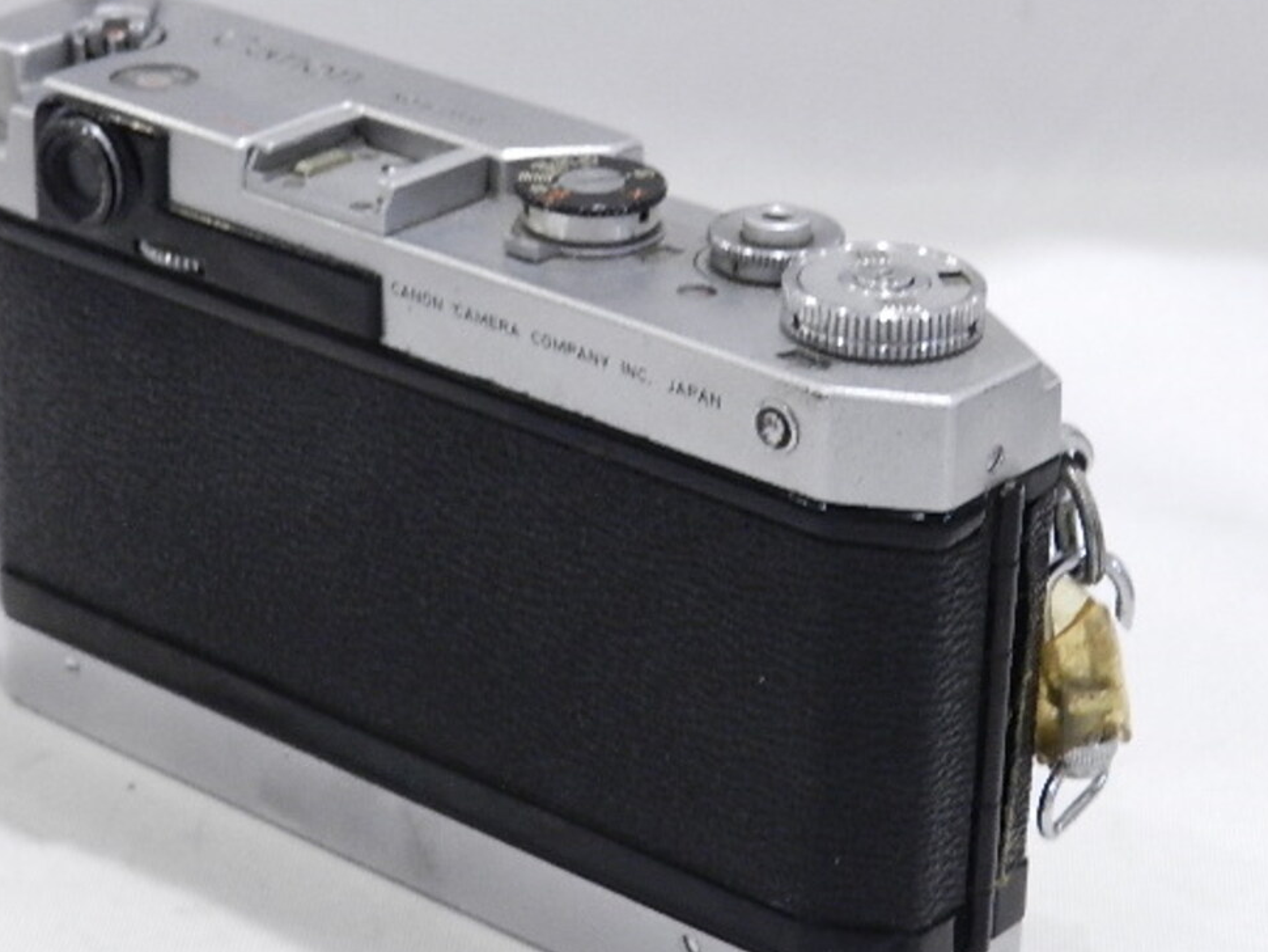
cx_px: 593
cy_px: 454
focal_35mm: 104
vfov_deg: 14.2
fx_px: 3810
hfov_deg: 18.9
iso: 800
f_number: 4.4
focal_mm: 14.9
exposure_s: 1/50
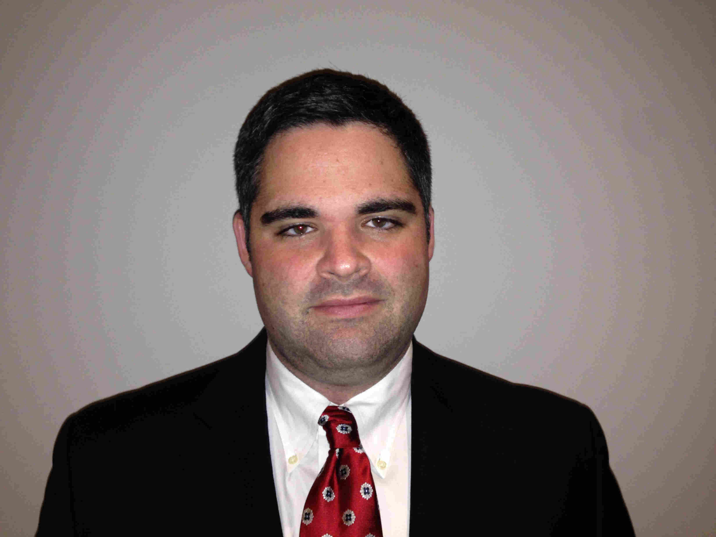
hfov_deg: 55.4
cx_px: 358
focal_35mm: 33
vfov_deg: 42.9
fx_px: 683
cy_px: 268
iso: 80
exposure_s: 1/16
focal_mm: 4.13
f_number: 2.4
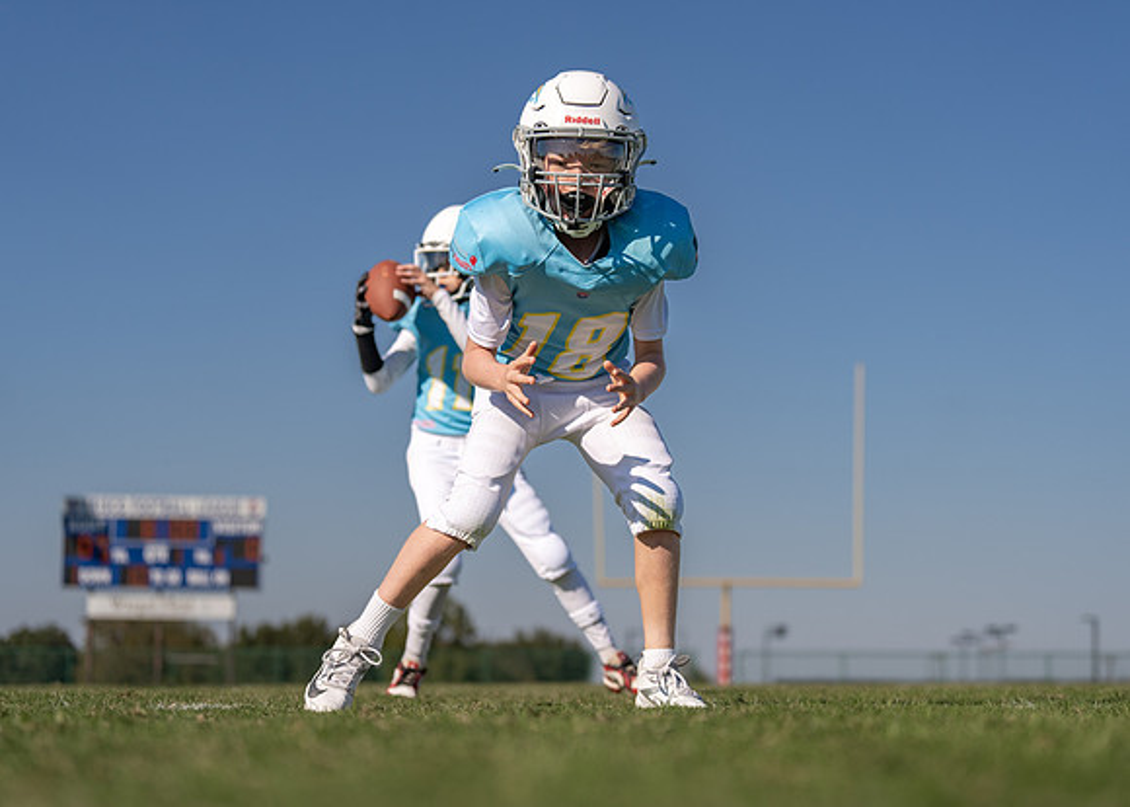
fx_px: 2562
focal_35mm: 80
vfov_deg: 17.9
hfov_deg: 24.9
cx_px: 627
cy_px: 435
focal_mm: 70
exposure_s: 1/4000
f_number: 3.2
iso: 100
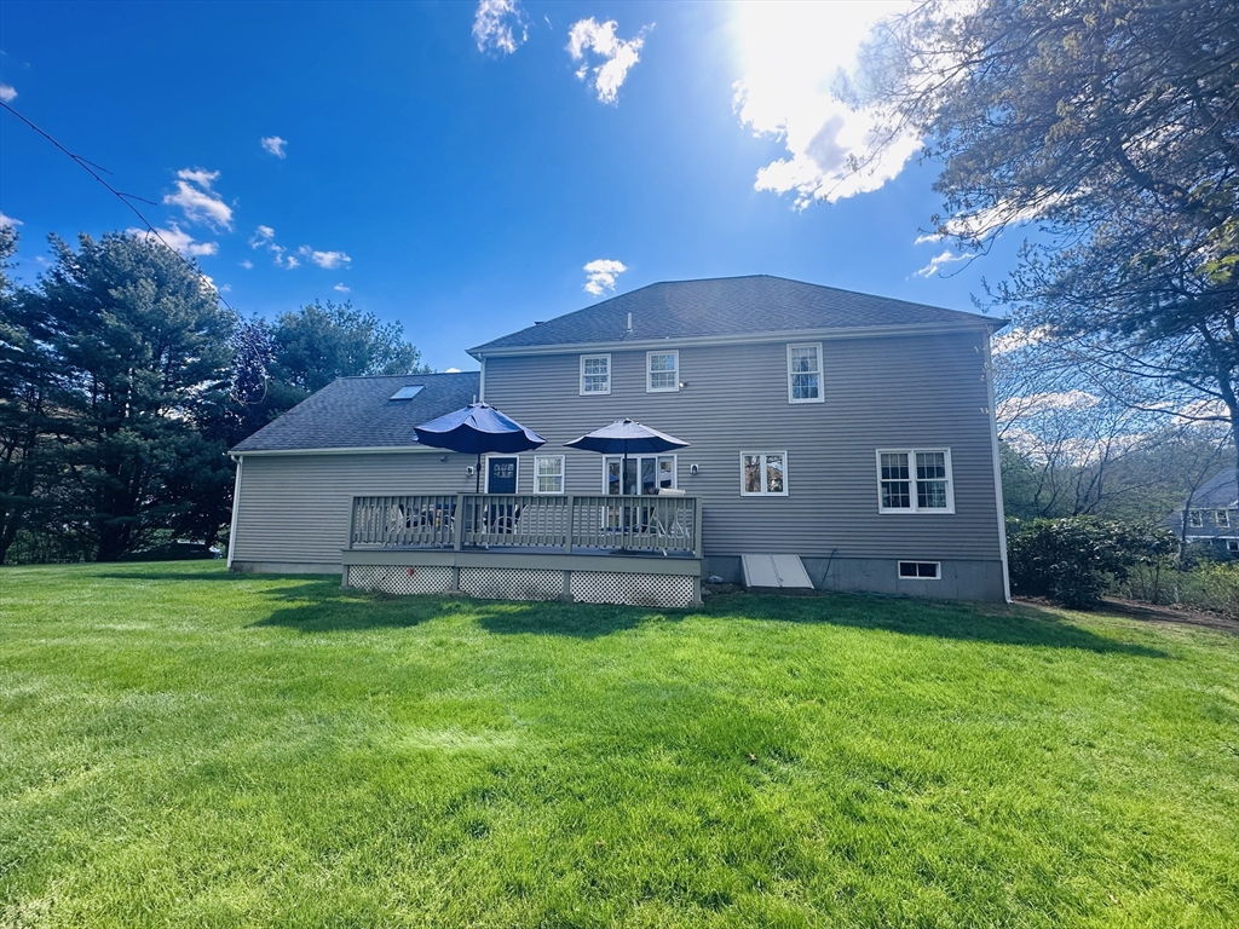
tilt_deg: +7.5
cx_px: 620
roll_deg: -1.0
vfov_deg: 85.7
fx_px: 501
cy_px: 464
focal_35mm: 14
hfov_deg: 102.1
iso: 40
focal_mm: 2.22
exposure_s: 1/651
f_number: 2.2
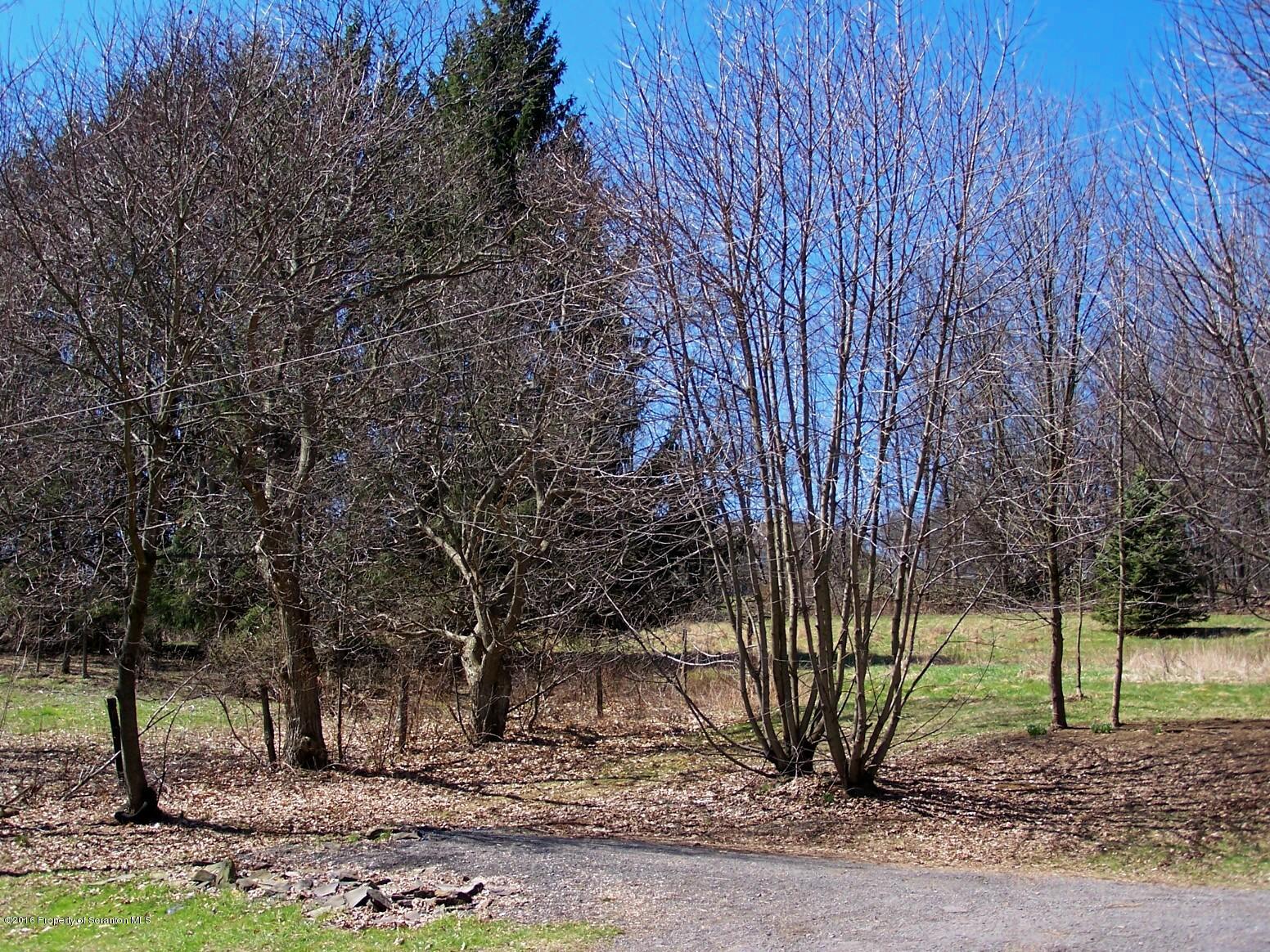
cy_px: 476
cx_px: 635
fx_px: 1871
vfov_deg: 28.6
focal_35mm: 51
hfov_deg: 37.5
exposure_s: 1/500
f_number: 3
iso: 80
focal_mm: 8.5
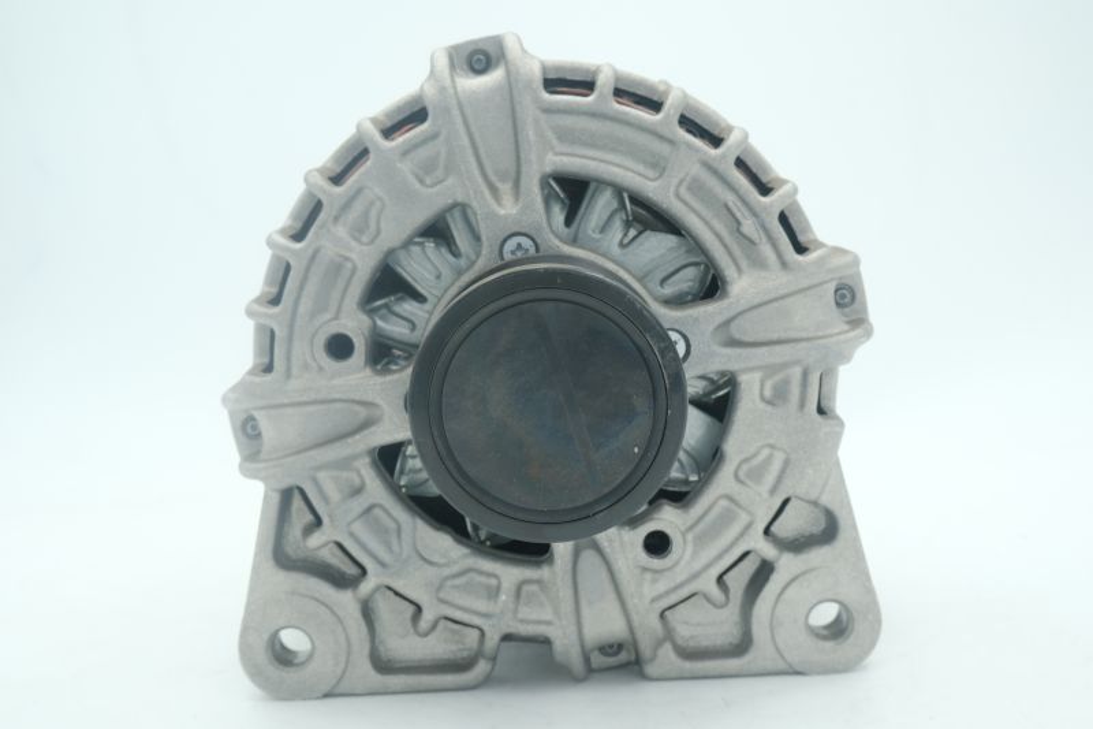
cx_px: 546
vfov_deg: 28.6
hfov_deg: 41.9
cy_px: 364
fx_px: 1427
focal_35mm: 47
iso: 200
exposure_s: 1/20
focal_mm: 31.4
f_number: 11
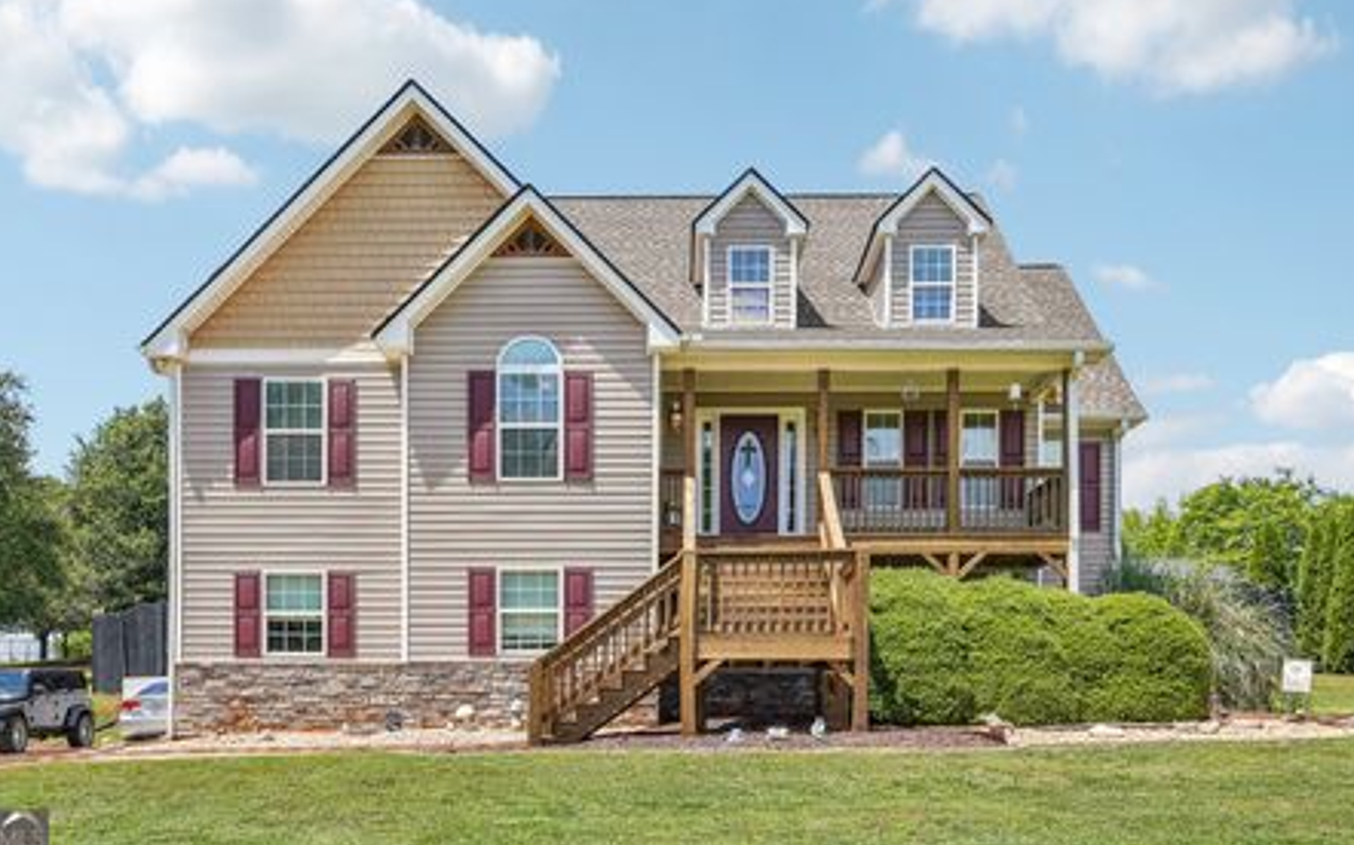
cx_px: 662
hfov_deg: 62.9
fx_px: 1107
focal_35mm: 30
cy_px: 351
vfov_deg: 41.7
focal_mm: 26
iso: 100
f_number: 8
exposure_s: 1/125
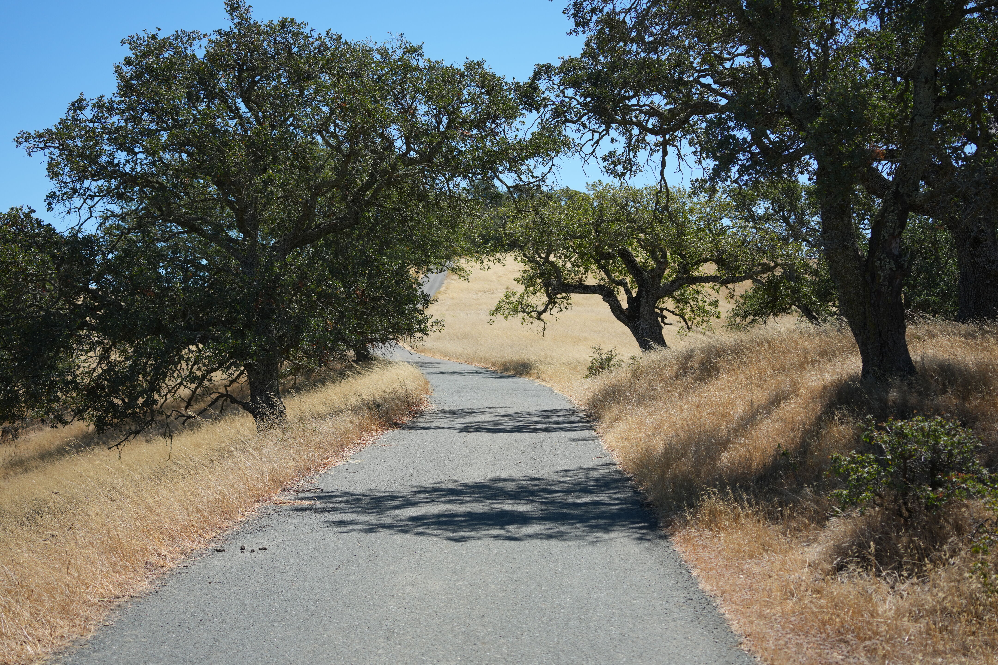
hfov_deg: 39.6
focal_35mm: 50
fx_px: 1386
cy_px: 332
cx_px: 499
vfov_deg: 27.0
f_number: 4.5
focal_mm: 50
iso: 200
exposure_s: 1/1250
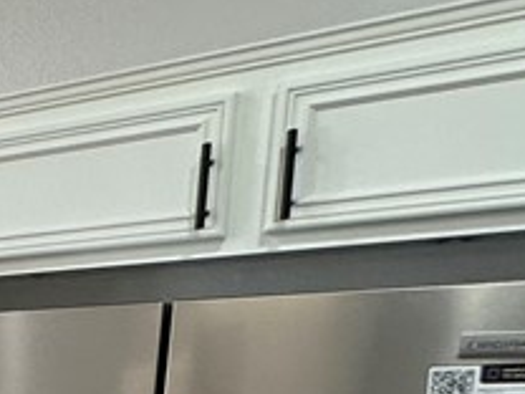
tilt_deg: -7.9
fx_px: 1046
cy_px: 548
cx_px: -570
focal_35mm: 69
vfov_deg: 19.3
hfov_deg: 17.7
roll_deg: +0.3
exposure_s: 1/120
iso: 160
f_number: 2.2
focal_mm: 2.22
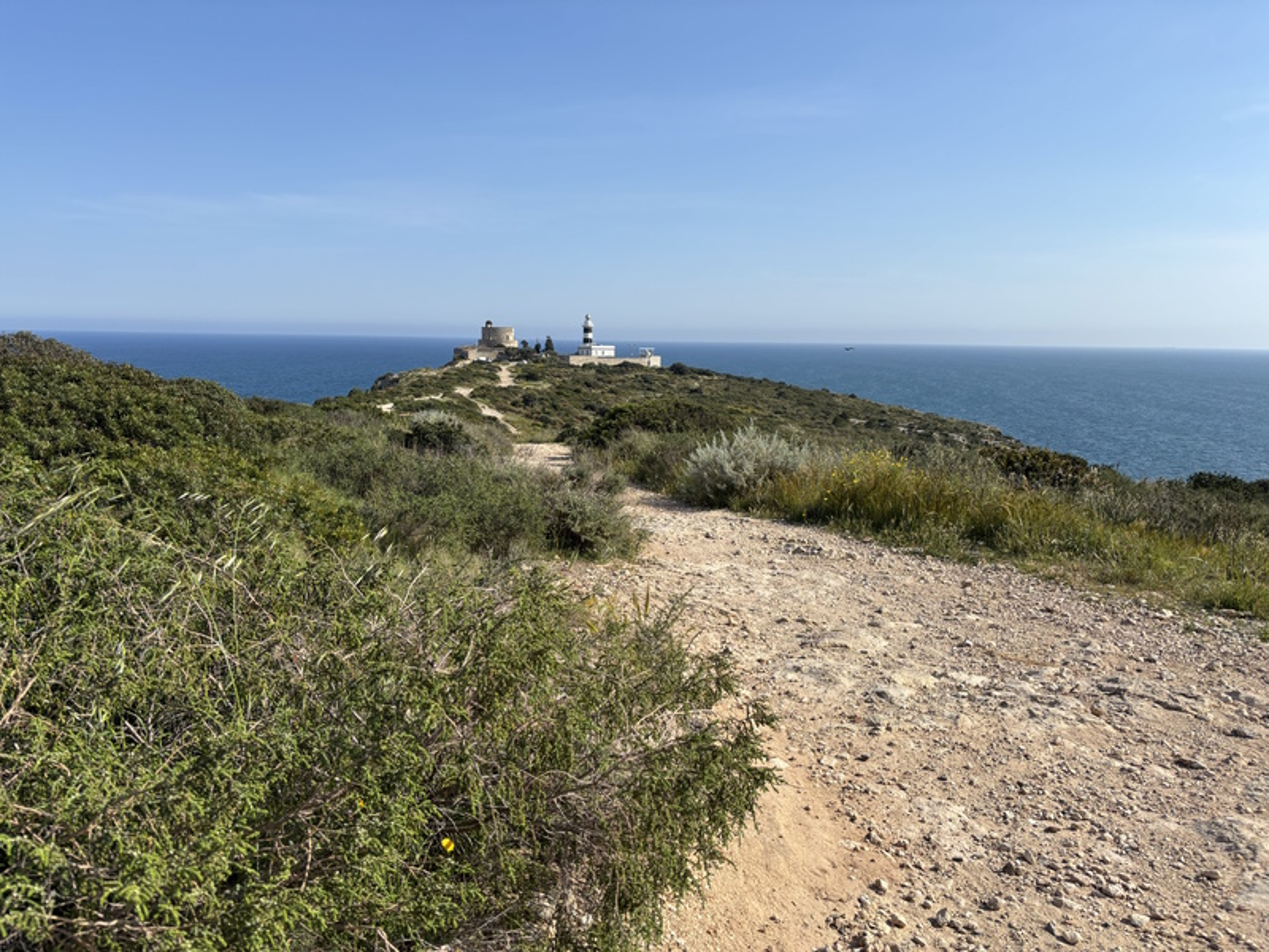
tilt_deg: -7.8
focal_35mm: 26
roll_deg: -0.7
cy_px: 476
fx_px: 953
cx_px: 634
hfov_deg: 67.3
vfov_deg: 53.1
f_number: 1.6
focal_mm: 5.96
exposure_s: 1/4255
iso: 50
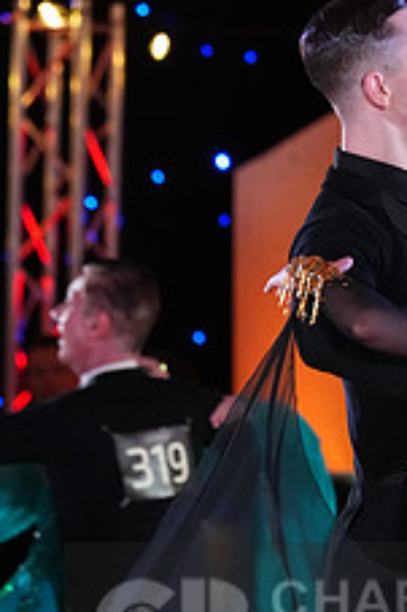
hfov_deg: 2.9
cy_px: 634
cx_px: 438
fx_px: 8118
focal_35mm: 478
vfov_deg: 4.3
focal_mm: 187
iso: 5000
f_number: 5
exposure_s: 1/400
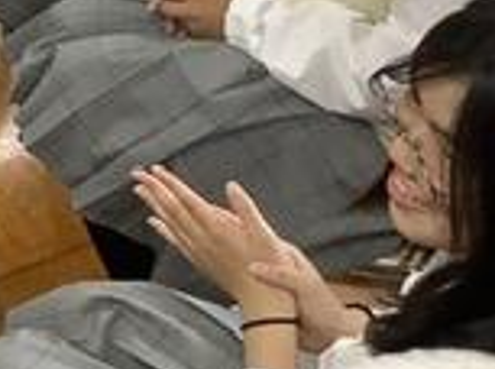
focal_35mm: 130
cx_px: -430
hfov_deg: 13.5
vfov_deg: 10.9
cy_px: -178
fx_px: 1855
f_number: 2.4
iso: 125
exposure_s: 1/60
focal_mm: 3.3
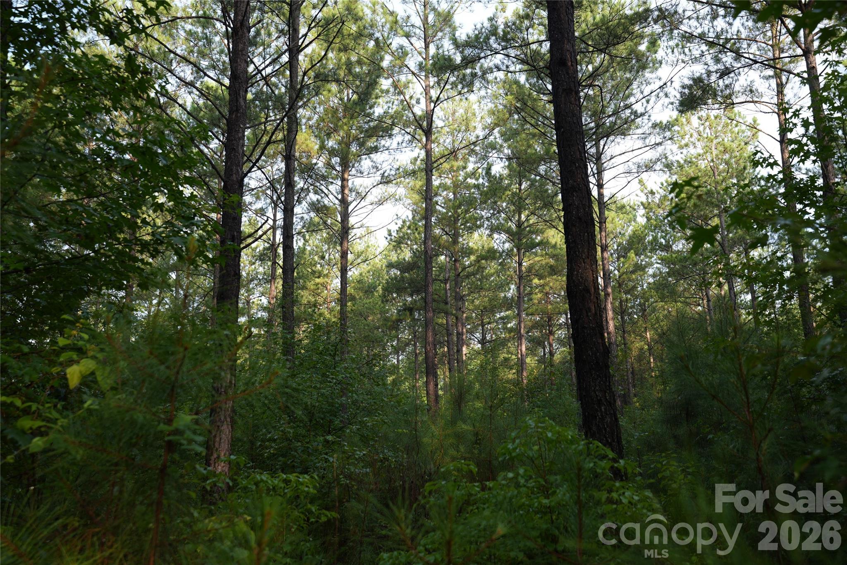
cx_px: 424
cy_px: 282
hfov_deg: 54.4
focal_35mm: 35
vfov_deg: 37.8
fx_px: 823
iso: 100
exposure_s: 1/80
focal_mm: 35
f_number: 4
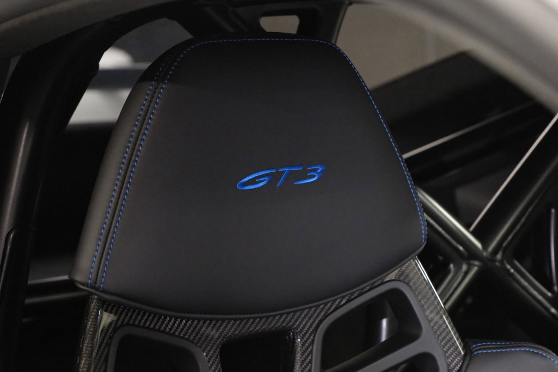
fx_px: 1163
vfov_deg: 18.2
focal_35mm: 75
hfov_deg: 27.0
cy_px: 186
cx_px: 279
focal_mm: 50
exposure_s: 1/52
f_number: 4.8
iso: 12800
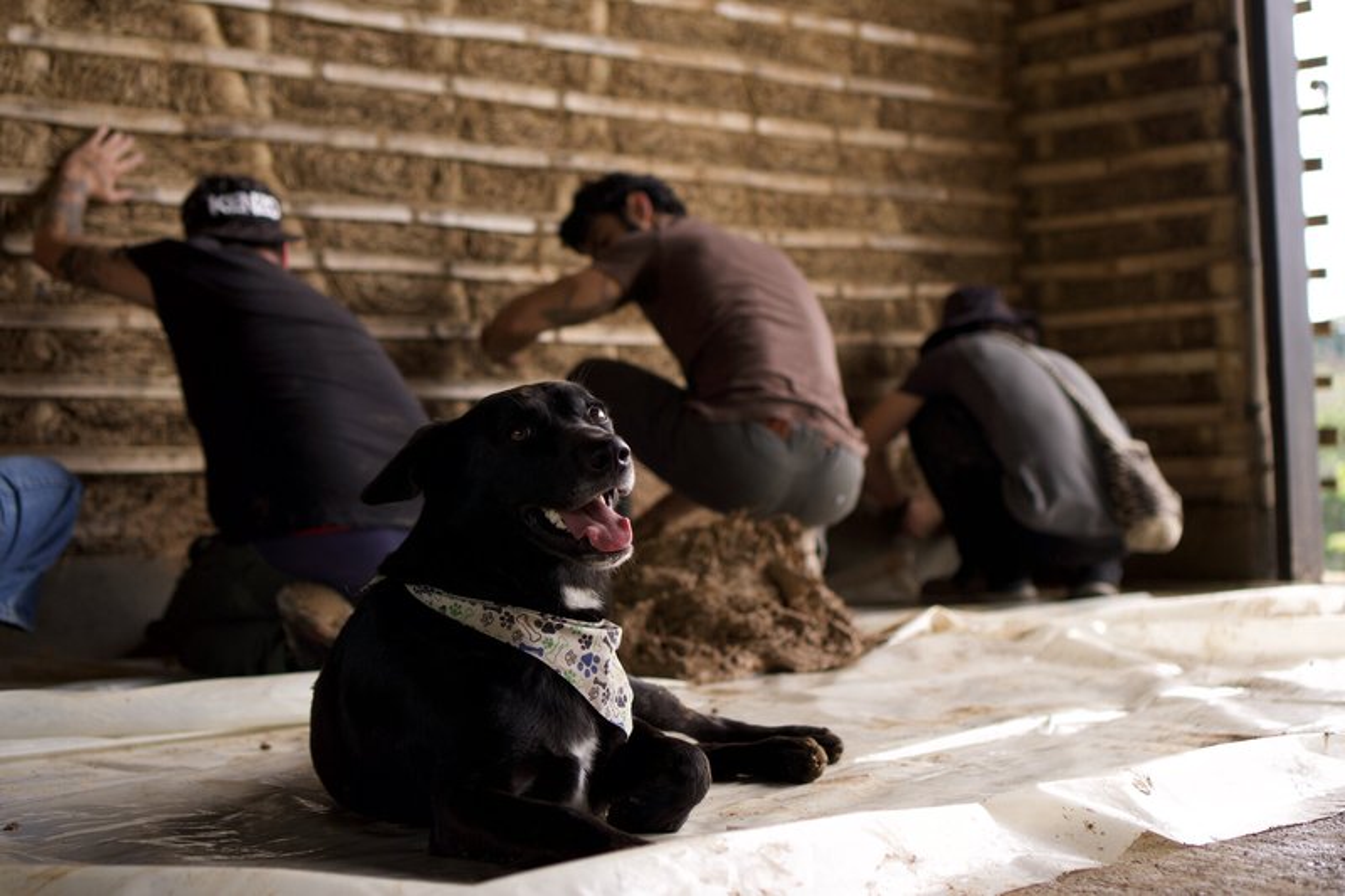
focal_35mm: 52
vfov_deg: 25.7
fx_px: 1961
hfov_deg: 37.9
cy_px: 448
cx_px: 672
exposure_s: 1/320
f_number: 2.5
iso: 100
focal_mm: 35
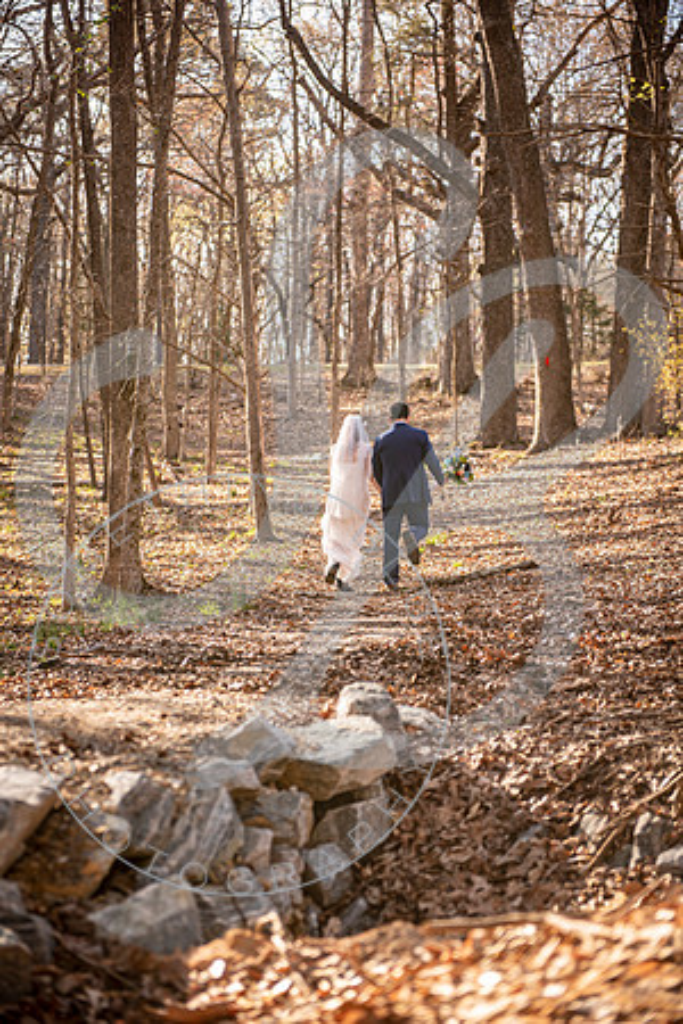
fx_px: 1992
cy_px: 512
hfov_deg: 19.5
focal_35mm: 70
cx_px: 342
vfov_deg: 28.8
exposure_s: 1/125
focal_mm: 70
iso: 100
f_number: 2.8
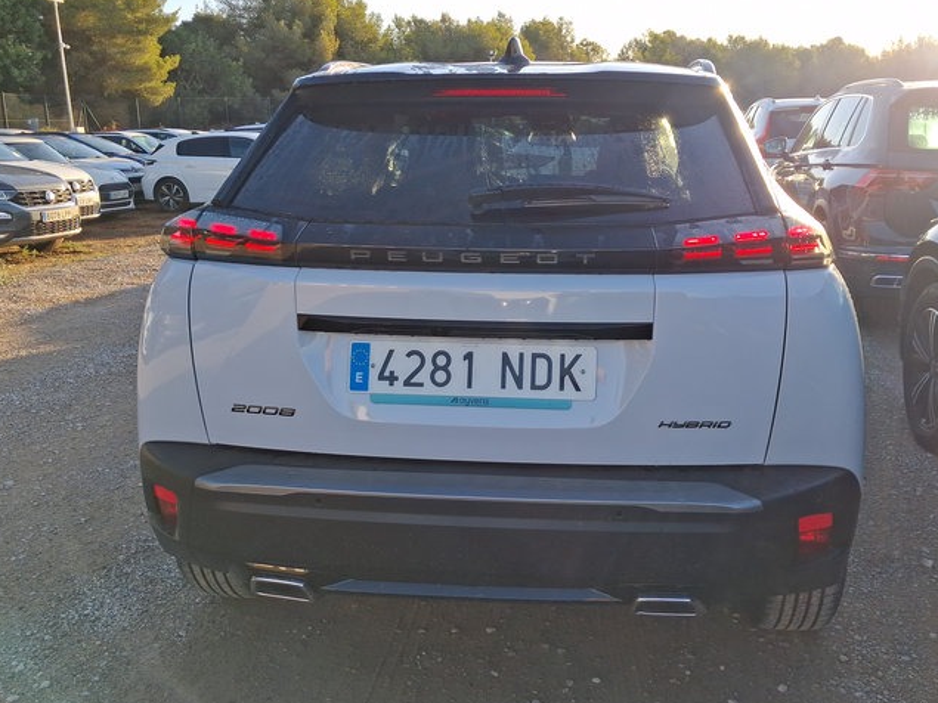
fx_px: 921
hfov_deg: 53.9
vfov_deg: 41.7
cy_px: 306
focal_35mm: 34
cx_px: 516
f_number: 1.8
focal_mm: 4
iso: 20
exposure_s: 1/253
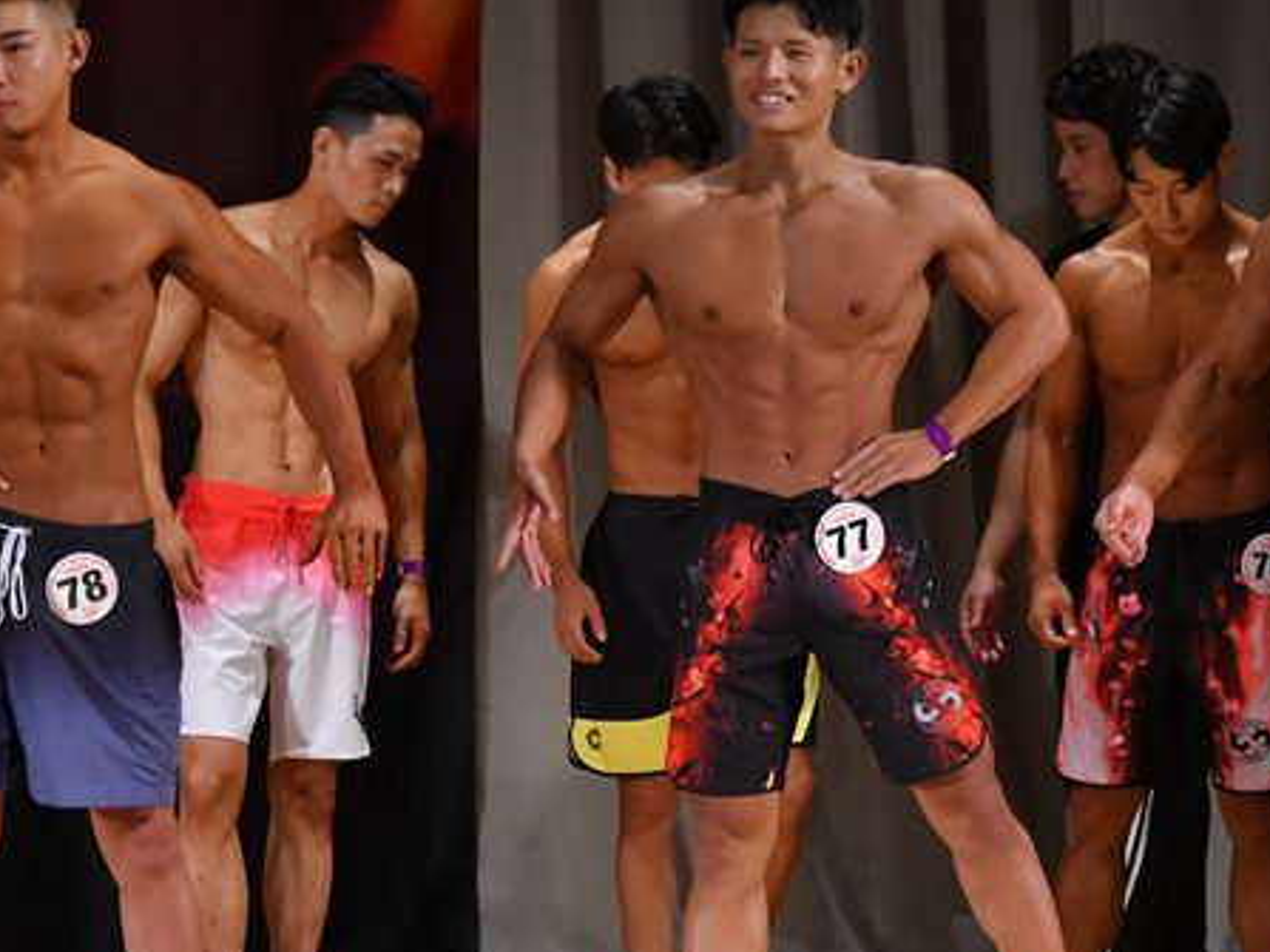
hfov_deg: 5.0
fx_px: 14671
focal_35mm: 400
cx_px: 1050
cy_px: 614
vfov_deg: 3.7
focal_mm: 160
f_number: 5.6
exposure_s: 1/400
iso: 3200
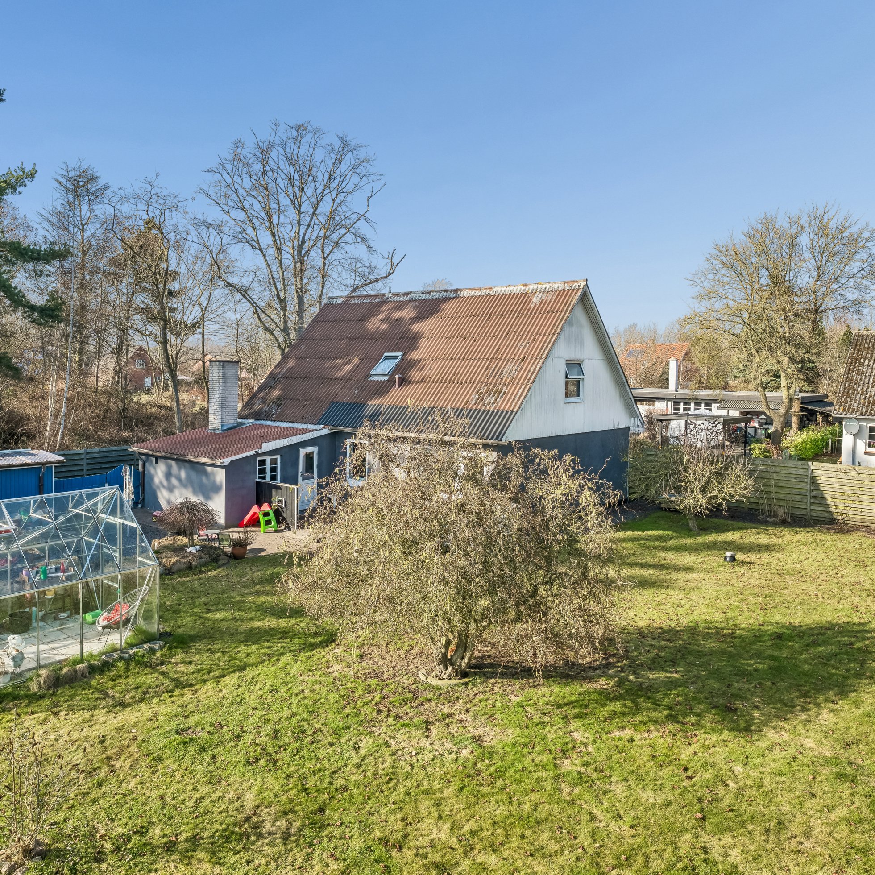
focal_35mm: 26
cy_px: 445
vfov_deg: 60.9
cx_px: 384
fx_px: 744
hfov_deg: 60.8
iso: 200
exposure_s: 1/125
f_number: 8
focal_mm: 20
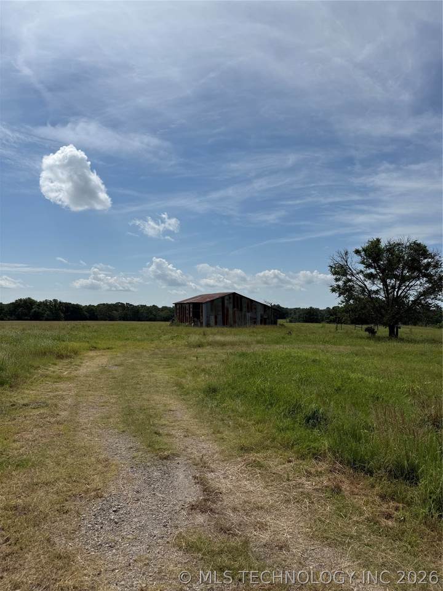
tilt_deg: +3.3
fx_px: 410
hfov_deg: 56.8
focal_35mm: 24
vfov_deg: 71.6
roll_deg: +0.1
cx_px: 222
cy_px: 296
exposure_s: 1/11905
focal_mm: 6.76
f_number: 1.78
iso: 80
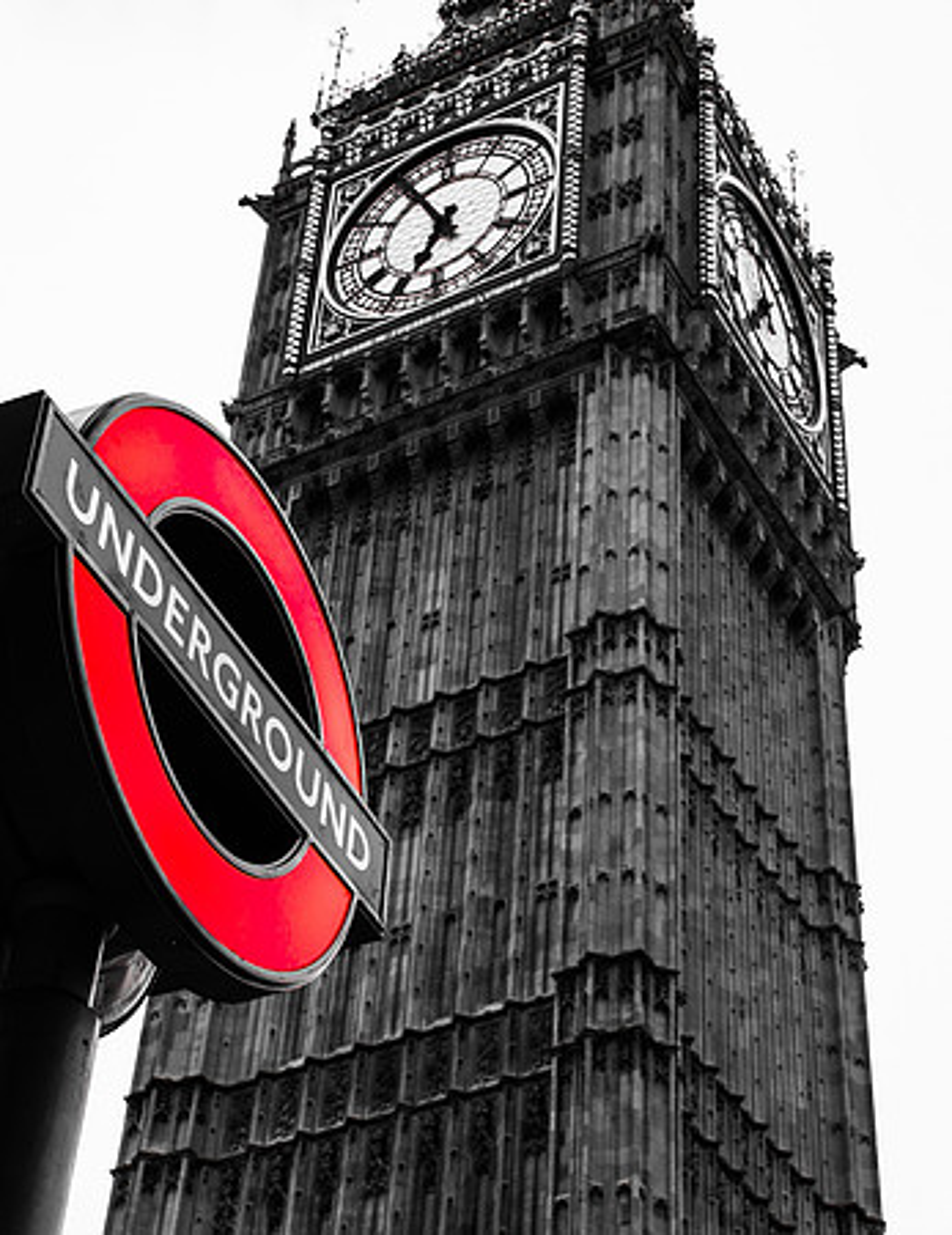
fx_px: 2471
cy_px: 618
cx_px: 525
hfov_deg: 21.8
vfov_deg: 28.1
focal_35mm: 69
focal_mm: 48
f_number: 8
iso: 200
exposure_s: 1/20
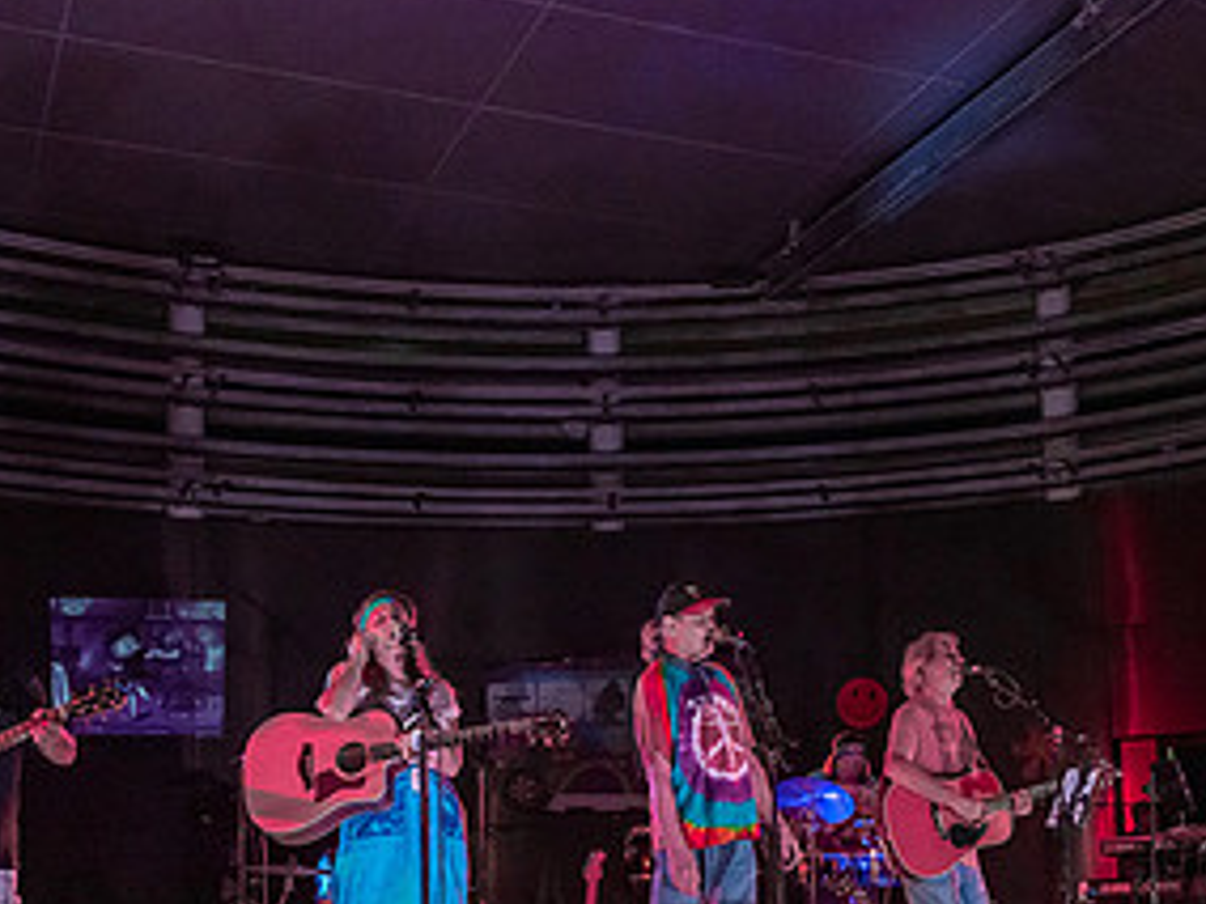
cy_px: 724
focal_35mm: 53
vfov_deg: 27.0
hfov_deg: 36.1
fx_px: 1846
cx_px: 679
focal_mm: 27
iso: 2500
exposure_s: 1/160
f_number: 5.6
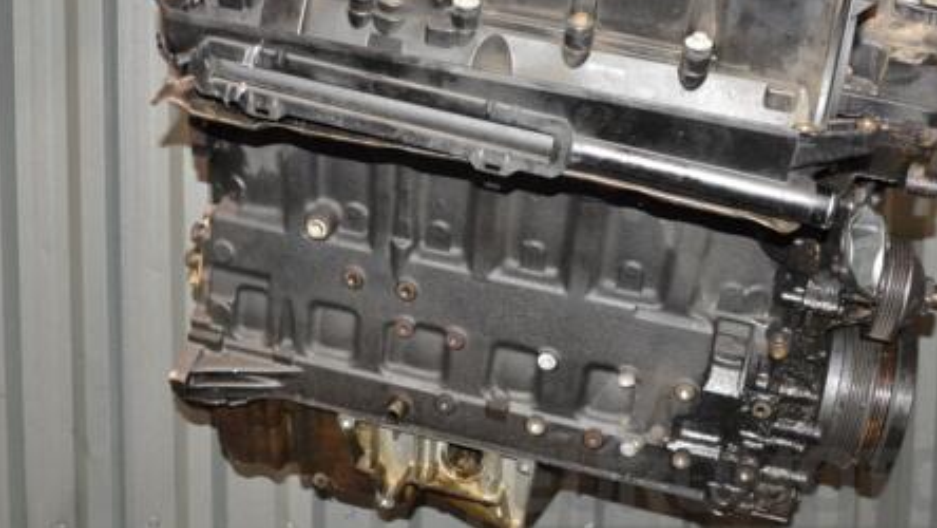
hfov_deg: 40.6
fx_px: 1267
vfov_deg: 23.5
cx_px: 475
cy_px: 199
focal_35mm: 51
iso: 800
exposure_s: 1/60
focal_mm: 24
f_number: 5
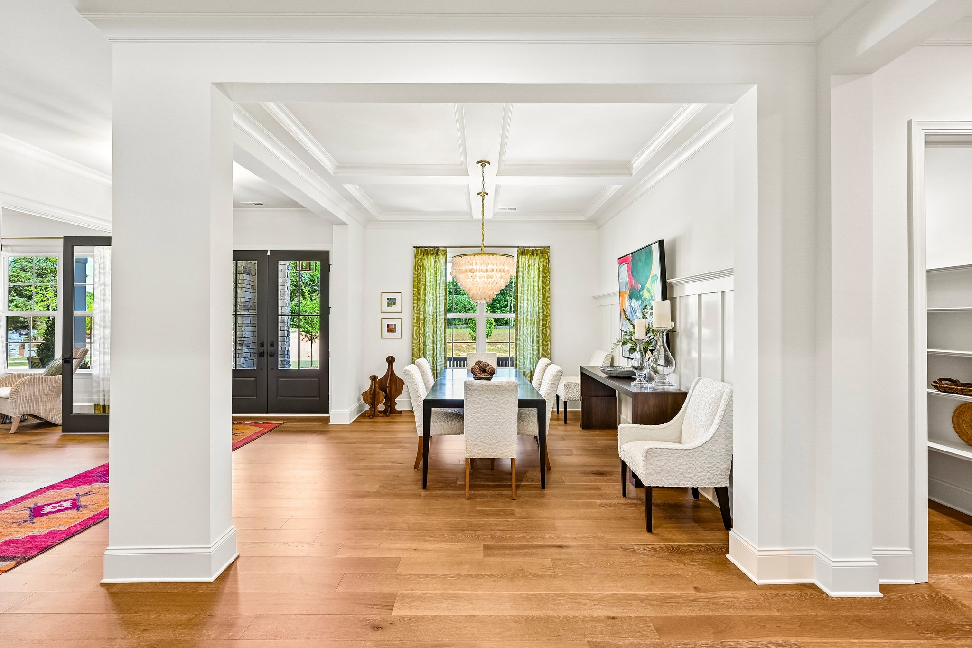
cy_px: 324
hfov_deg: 98.5
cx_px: 486
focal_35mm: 16
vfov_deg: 75.5
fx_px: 418
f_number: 8
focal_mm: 15.5
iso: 400
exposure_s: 1/15
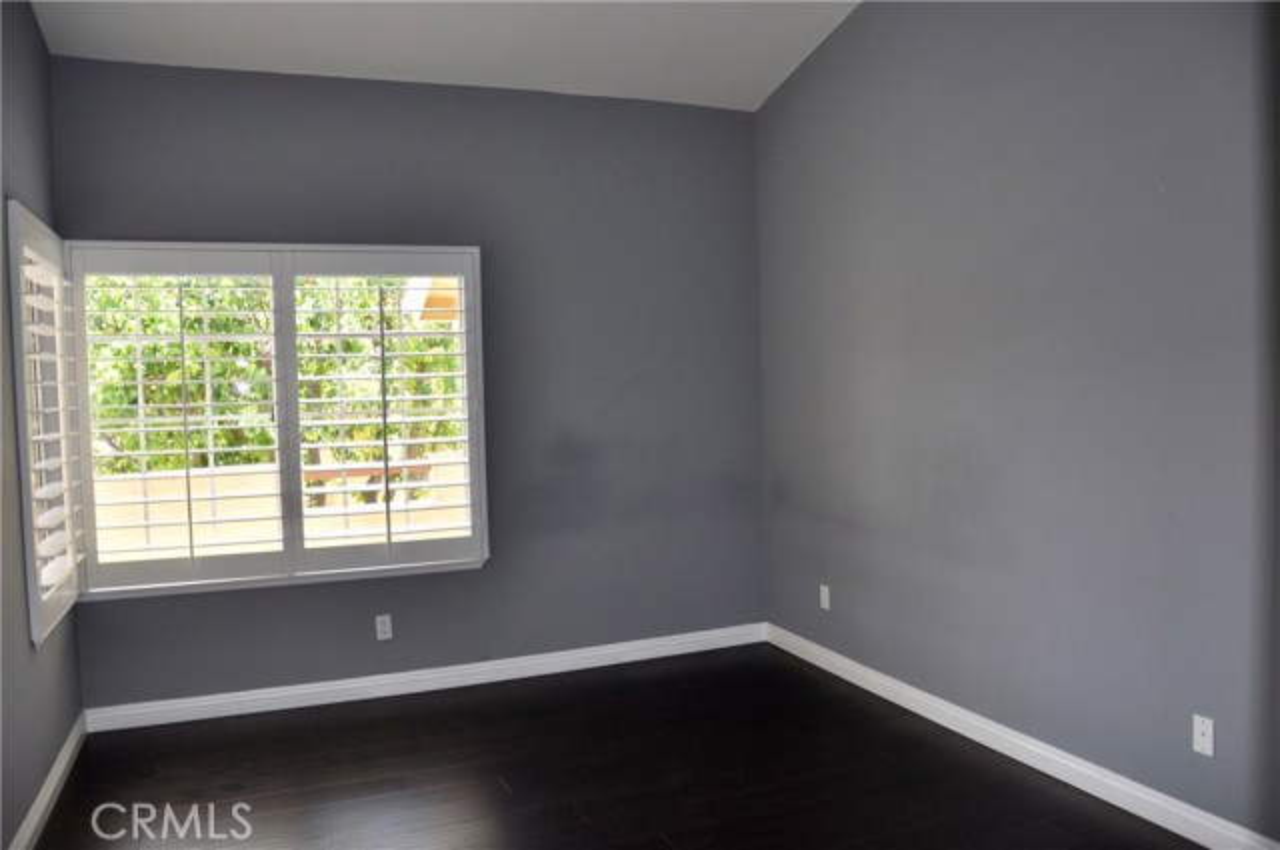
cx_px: 640
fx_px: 959
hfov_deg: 67.4
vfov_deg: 47.8
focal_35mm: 27
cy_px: 425
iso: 280
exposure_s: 1/200
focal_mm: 18
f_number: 3.5
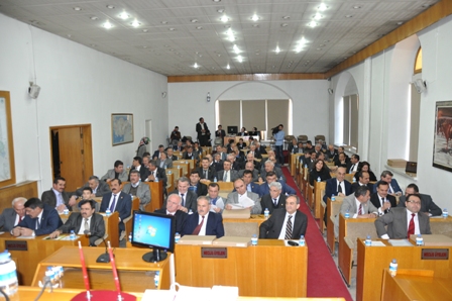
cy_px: 150
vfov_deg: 47.9
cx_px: 226
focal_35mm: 27
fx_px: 339
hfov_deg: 67.4
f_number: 4
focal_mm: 18
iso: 800
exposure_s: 1/25
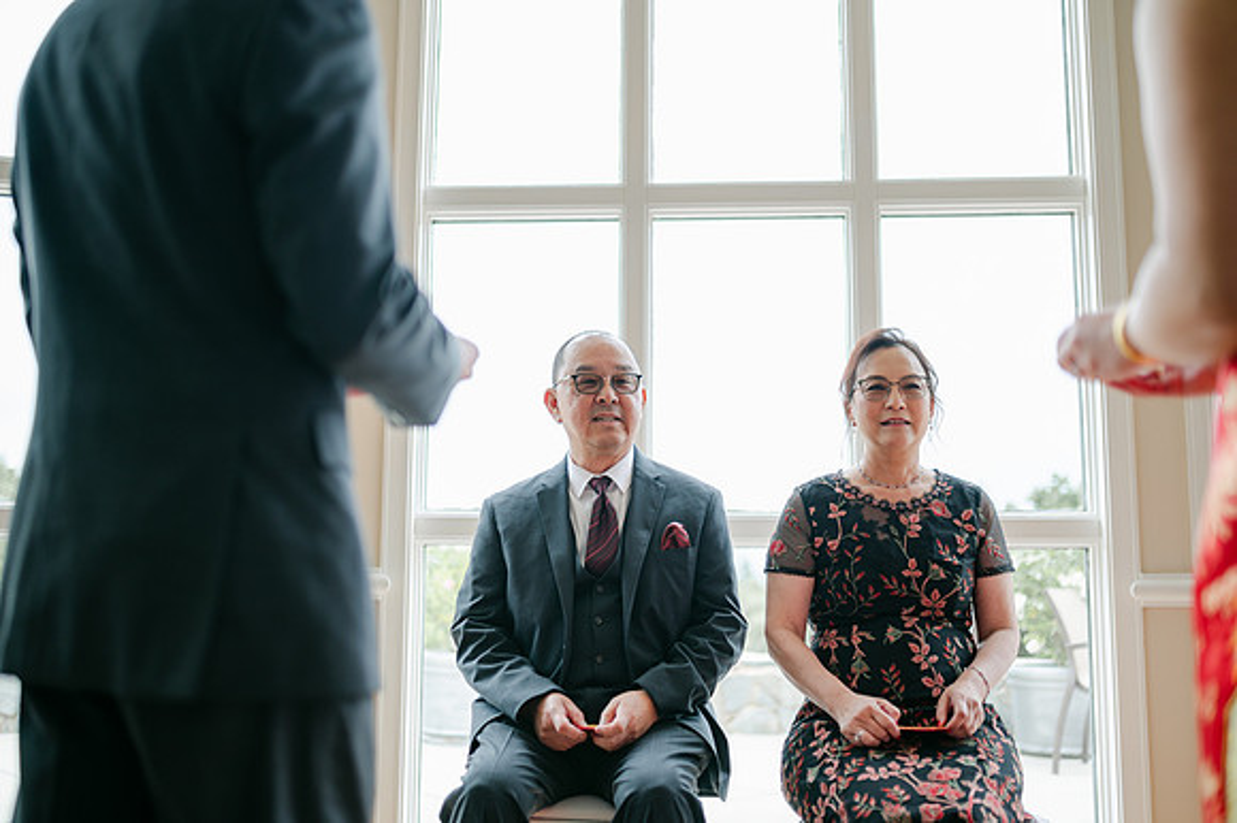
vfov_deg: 36.2
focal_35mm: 37
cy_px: 411
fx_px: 1258
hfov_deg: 52.4
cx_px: 602
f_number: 1.4
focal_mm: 35
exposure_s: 1/1000
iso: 100
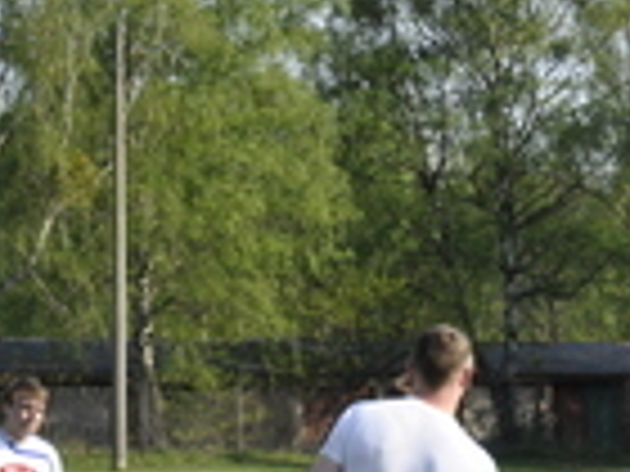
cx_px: 315
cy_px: 598
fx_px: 3931
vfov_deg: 6.8
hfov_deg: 9.2
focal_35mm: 216
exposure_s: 1/1600
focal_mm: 42
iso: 400
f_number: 5.6
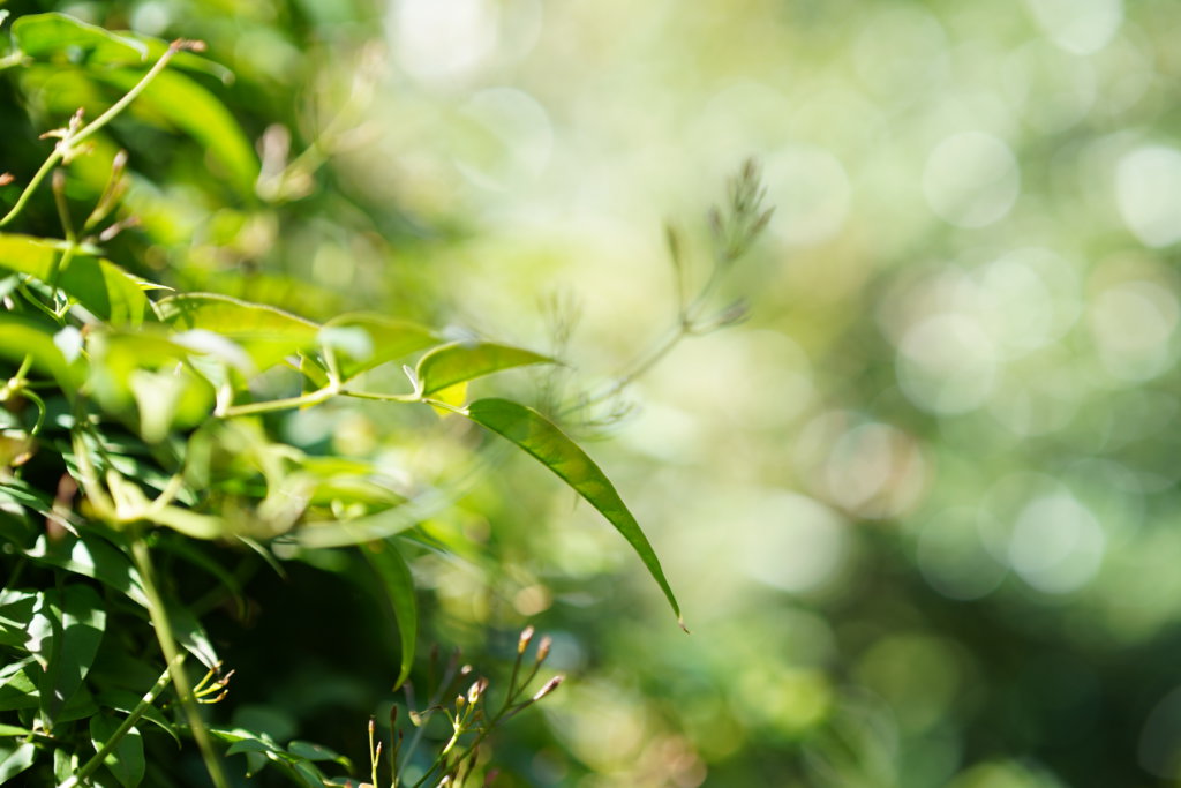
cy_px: 394
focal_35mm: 50
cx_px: 590
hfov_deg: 39.6
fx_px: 1640
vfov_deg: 27.0
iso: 100
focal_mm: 50
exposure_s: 1/320
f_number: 2
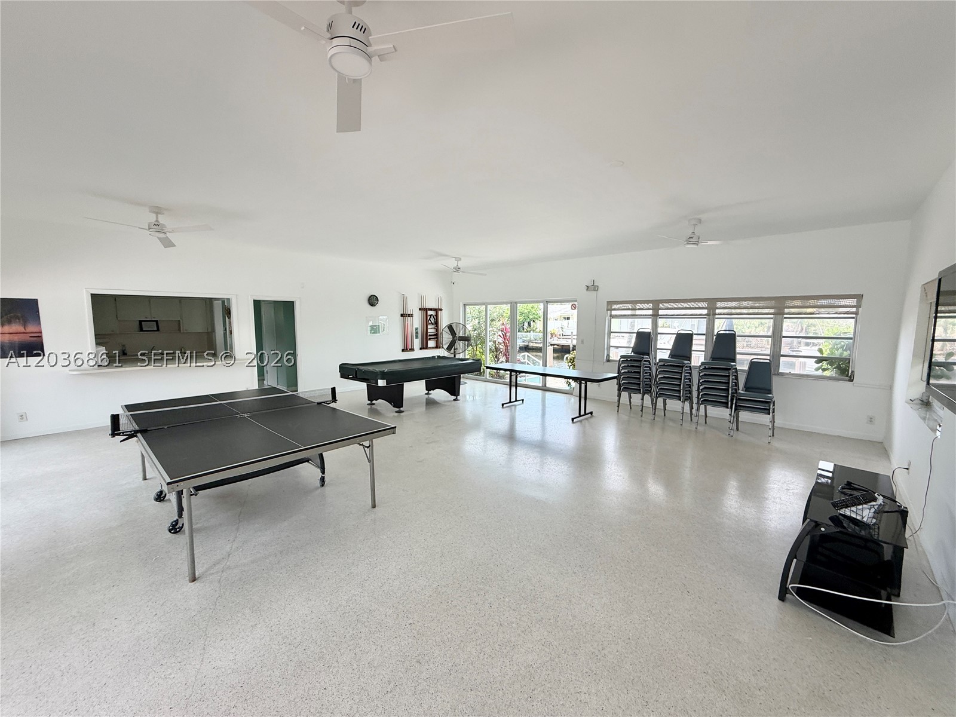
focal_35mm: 14
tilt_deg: -5.4
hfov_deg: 102.1
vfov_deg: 85.7
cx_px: 478
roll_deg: +0.2
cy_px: 358
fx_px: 387
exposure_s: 1/121
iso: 80
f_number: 2.2
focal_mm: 2.22
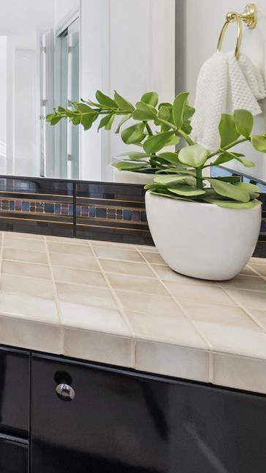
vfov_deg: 46.6
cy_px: 90
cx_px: -215
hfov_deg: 20.4
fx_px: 514
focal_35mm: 41
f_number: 22
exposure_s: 1/4
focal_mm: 14
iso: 400
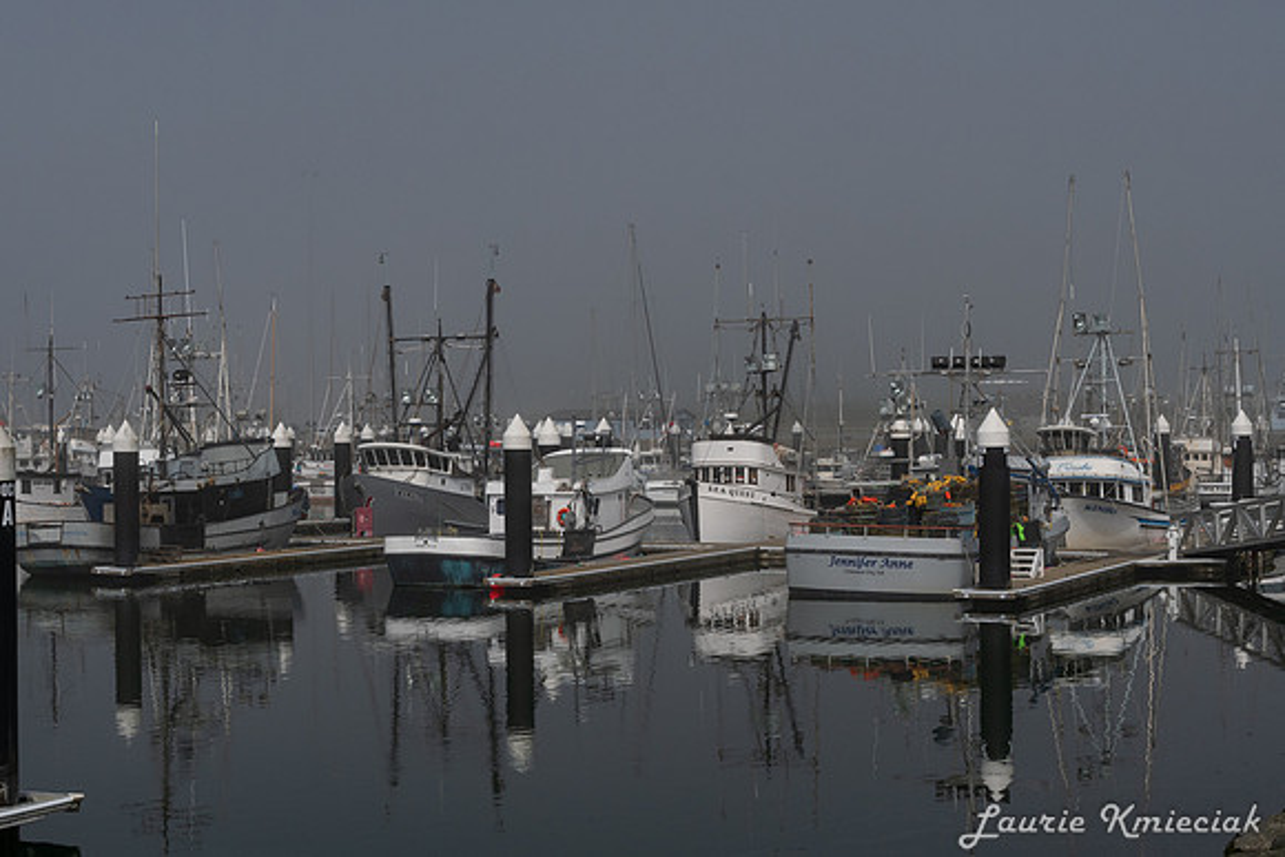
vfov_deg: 22.2
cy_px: 431
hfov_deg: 32.6
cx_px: 529
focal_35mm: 61
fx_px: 2189
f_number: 8
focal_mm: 34
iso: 180
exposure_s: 1/1600
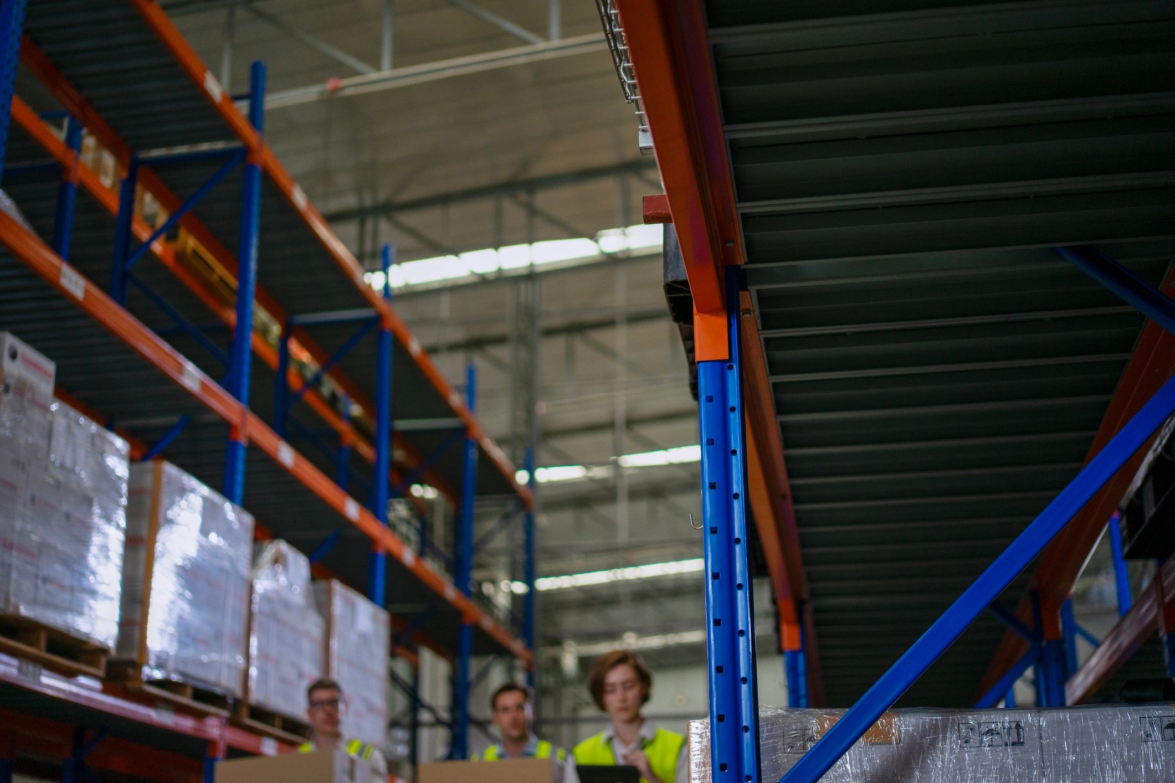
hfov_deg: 43.6
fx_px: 1469
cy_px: 392
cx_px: 588
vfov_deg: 29.9
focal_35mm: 45
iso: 400
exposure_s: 1/320
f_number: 1.8
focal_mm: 45
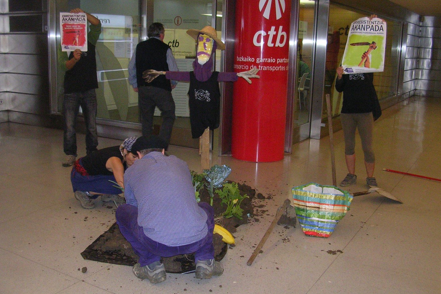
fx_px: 490
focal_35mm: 40
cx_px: 220
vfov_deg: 33.4
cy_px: 146
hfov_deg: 48.5
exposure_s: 1/60.1
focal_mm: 5.8
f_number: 2.8
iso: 200
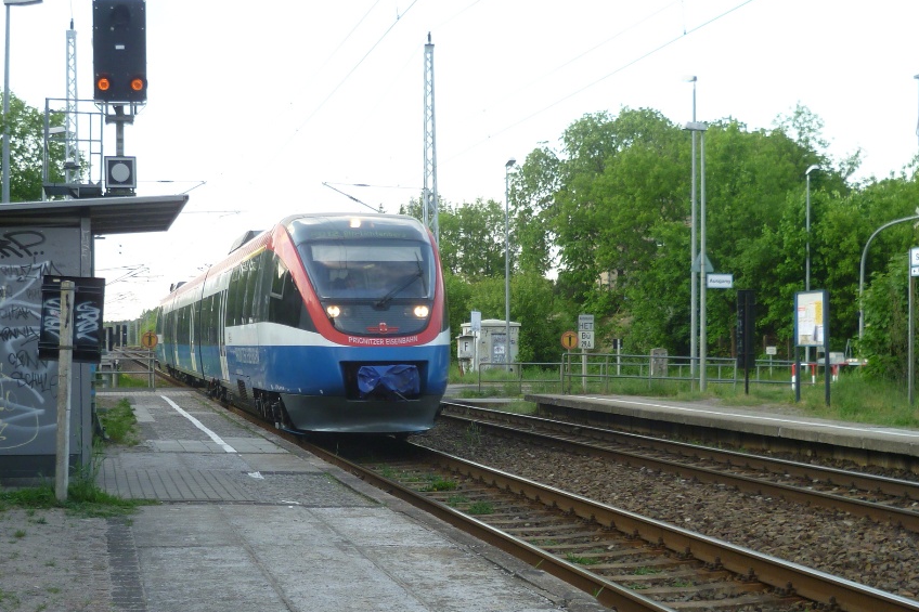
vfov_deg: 27.5
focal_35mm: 49
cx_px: 467
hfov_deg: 40.3
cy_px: 318
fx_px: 1251
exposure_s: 1/80
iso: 80
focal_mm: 7
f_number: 3.2
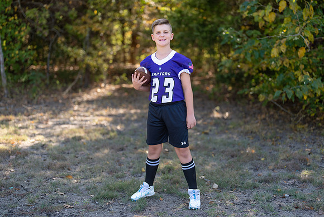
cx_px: 169
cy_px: 109
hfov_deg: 36.8
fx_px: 487
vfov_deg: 25.1
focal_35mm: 54
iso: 100
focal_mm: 50
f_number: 1.2
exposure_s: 1/2000
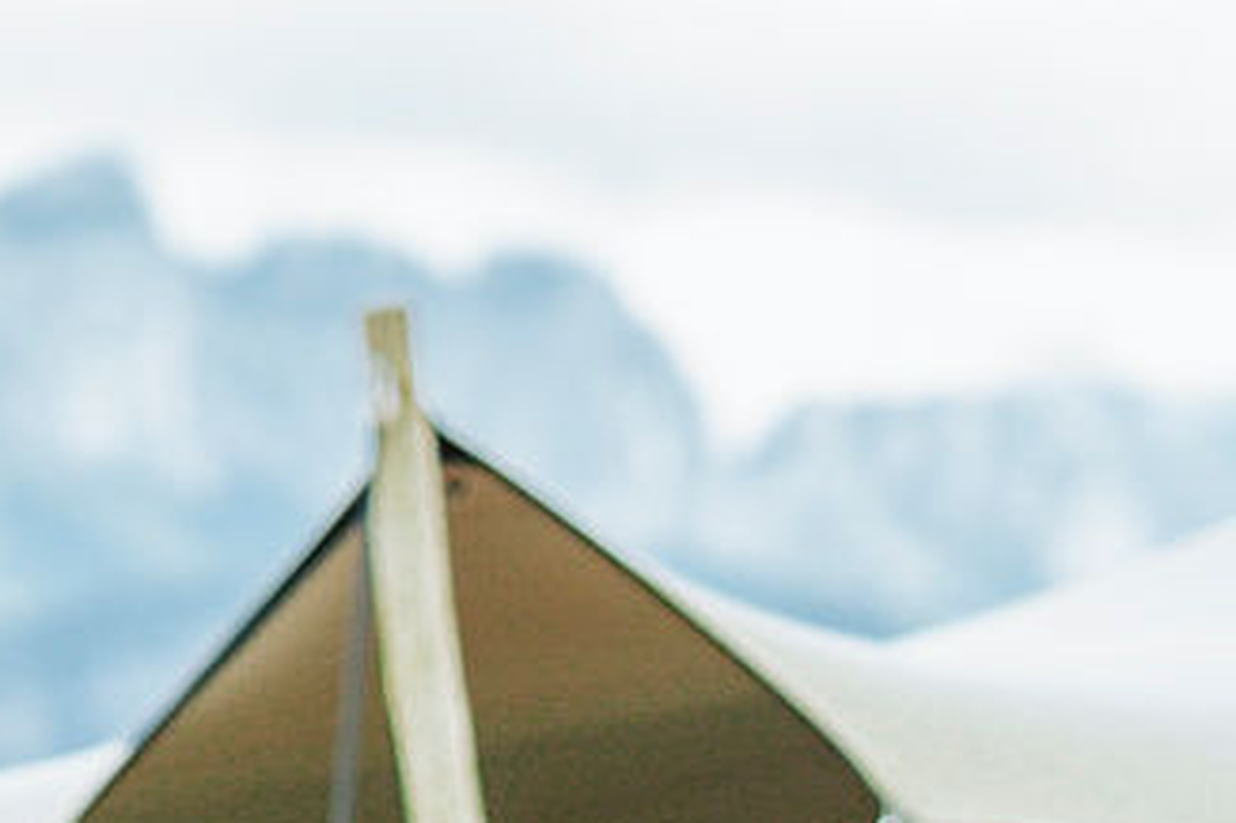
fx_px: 19285
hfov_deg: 3.7
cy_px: 2081
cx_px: 993
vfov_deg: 2.4
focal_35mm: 562
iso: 200
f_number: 1.8
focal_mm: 85
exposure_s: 1/1250
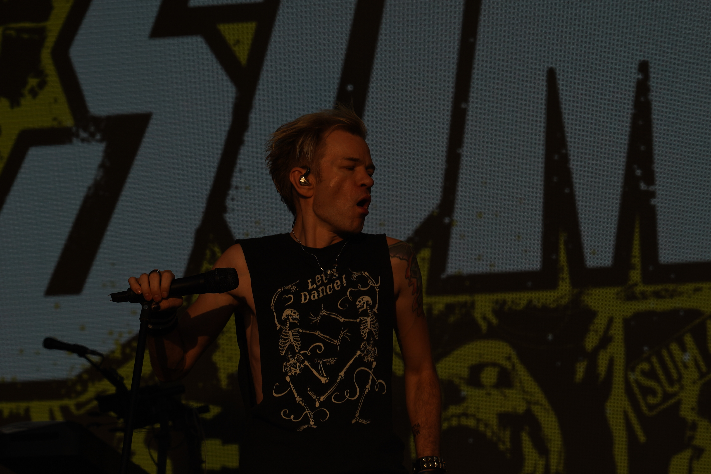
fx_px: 2725
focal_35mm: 138
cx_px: 403
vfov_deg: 9.9
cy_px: 274
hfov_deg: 14.9
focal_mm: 105
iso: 100
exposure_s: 1/1250
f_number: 8
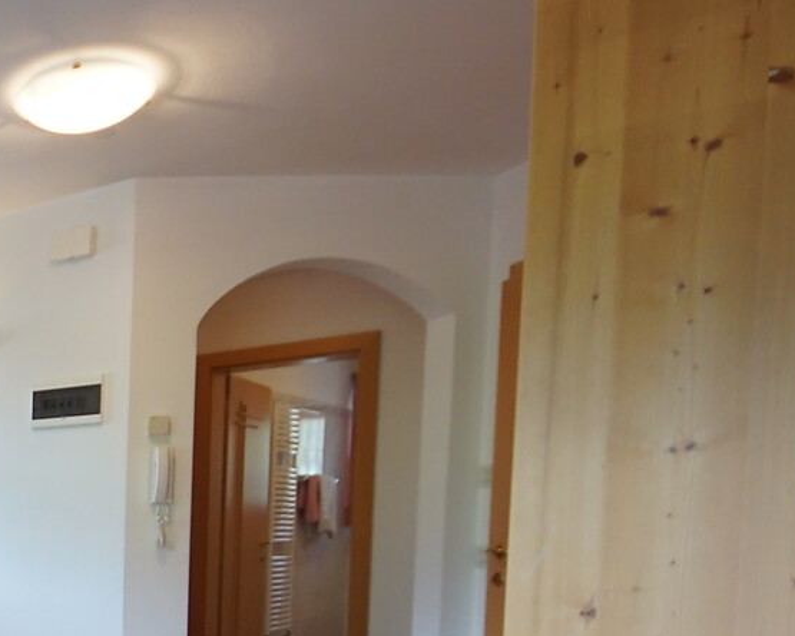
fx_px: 918
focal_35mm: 39
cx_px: -155
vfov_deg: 35.5
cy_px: 597
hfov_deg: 36.4
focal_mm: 8
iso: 400
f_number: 4.5
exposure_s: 1/60
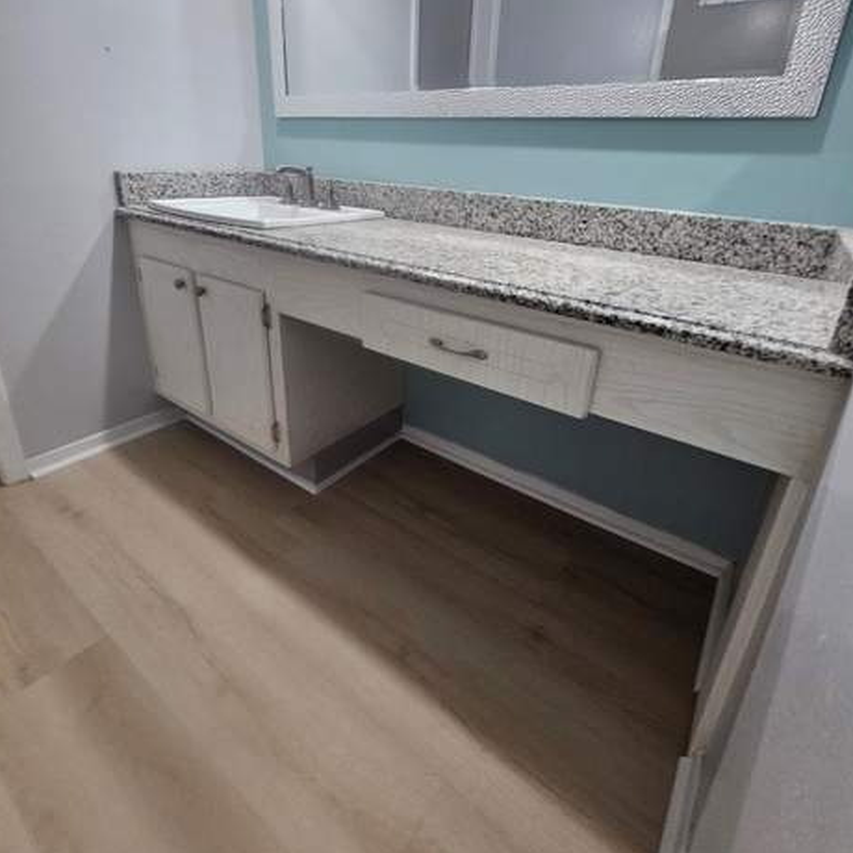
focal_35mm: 16
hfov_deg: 87.4
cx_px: 425
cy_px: 341
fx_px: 446
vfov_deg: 86.3
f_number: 2.2
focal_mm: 2.2
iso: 320
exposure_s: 1/60
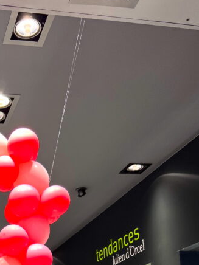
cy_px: 303
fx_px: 468
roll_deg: +3.2
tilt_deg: +5.7
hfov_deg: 22.9
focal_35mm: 61
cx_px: -10
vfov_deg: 28.3
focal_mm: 5.7
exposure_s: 1/117
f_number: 1.5
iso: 32
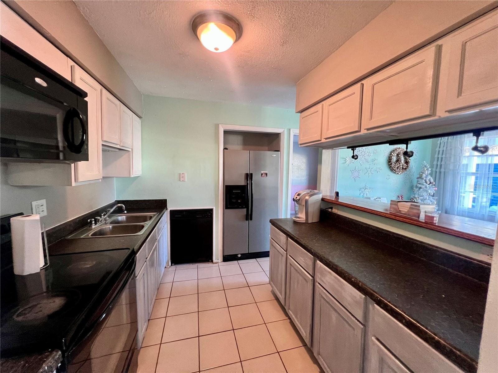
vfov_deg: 89.9
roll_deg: -1.3
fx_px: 187
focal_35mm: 13
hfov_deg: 106.2
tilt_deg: -5.2
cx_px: 249
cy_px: 186
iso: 320
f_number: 1.8
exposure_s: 1/60
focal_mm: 1.57
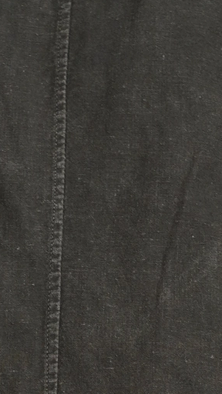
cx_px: 20
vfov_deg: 7.4
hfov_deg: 4.3
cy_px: 662
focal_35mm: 283
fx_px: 2962
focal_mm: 32
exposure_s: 1/60
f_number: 2.5
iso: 200
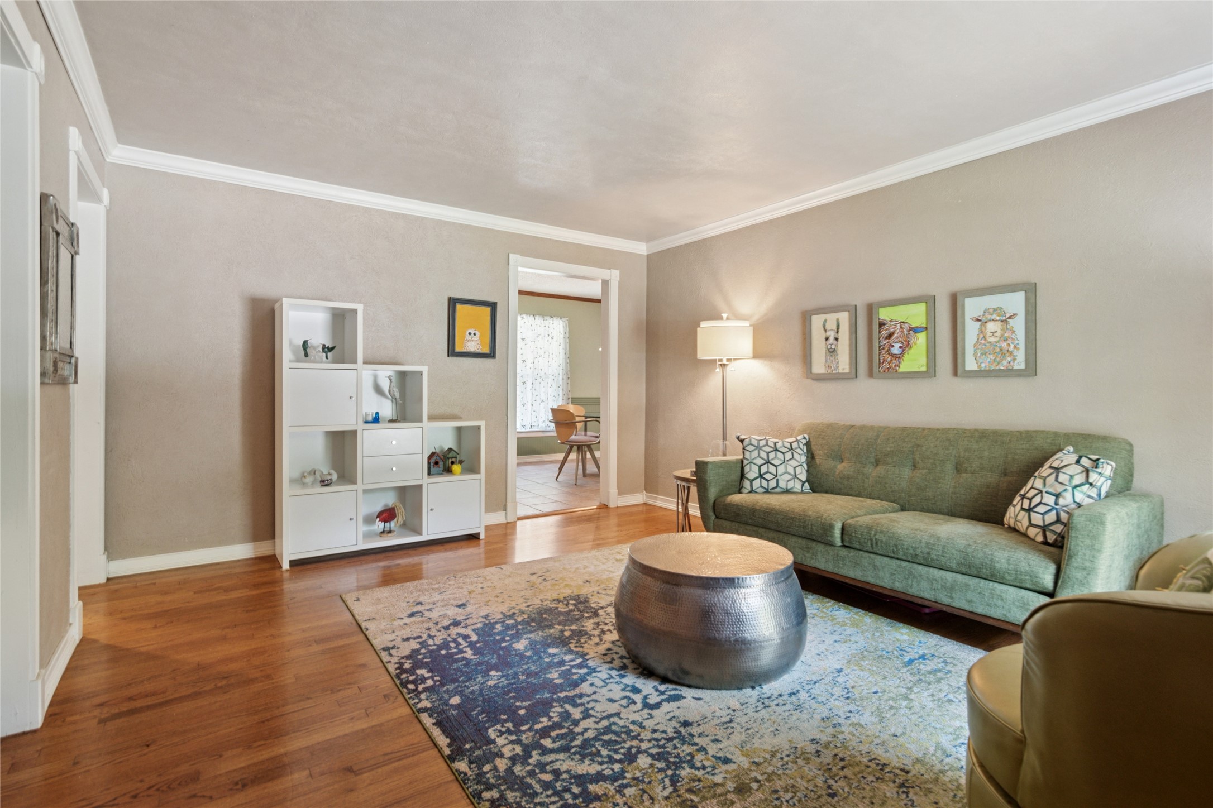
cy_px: 404
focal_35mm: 16
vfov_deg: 72.0
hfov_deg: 95.0
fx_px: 556
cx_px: 606
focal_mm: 11
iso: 320
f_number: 8
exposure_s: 1/4
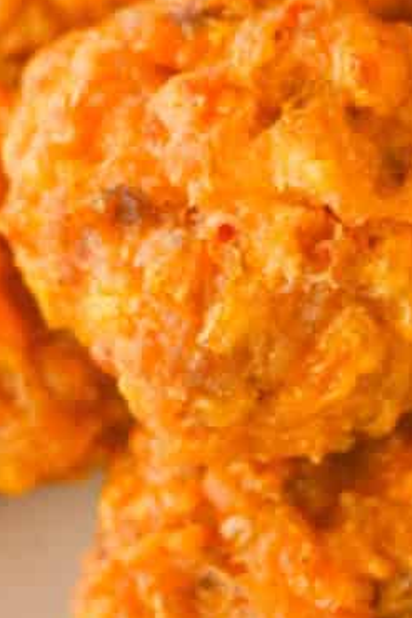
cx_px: 729
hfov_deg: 5.6
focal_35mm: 243
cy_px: 37
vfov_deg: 8.4
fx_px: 4175
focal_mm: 50
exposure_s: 1/80
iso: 160
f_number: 5
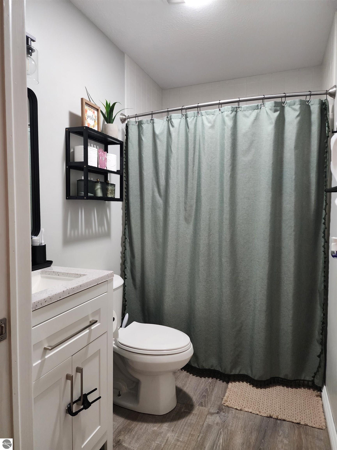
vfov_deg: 73.9
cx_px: 168
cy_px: 225
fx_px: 299
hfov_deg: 58.9
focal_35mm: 23
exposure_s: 1/120
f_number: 1.8
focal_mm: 6.4
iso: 500
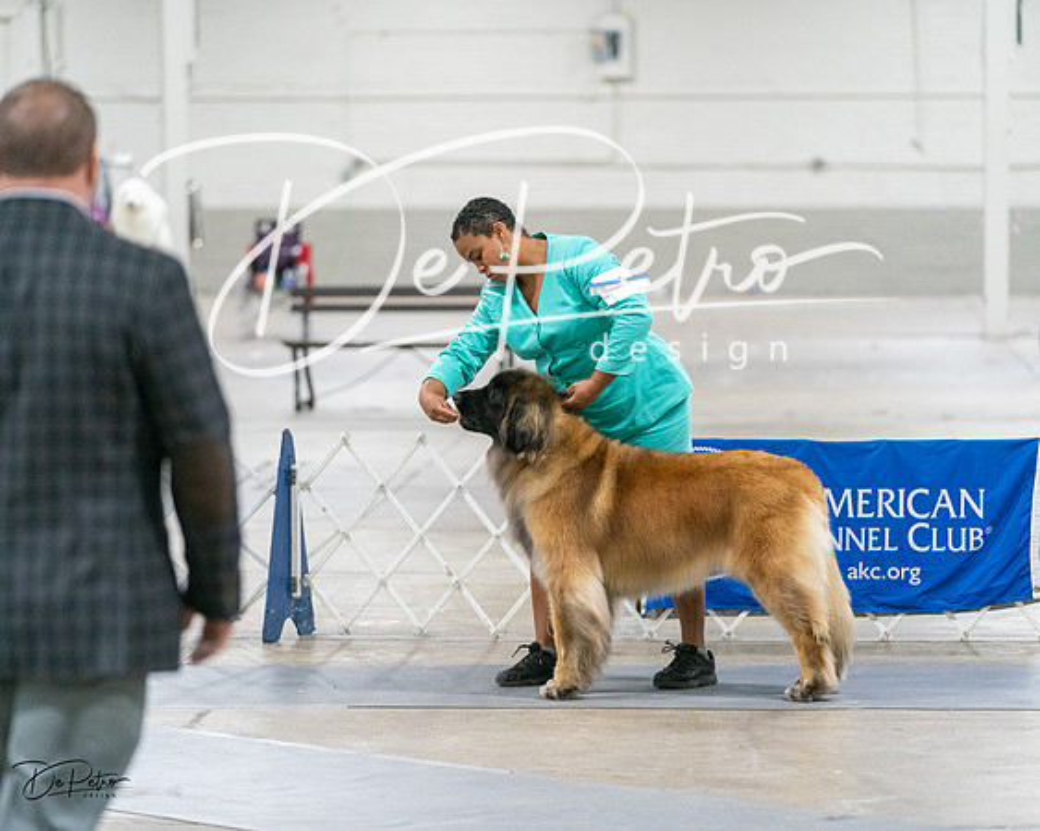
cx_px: 520
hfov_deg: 12.4
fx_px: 4782
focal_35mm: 155
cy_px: 416
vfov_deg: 9.9
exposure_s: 1/200
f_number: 2.8
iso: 5000
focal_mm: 138
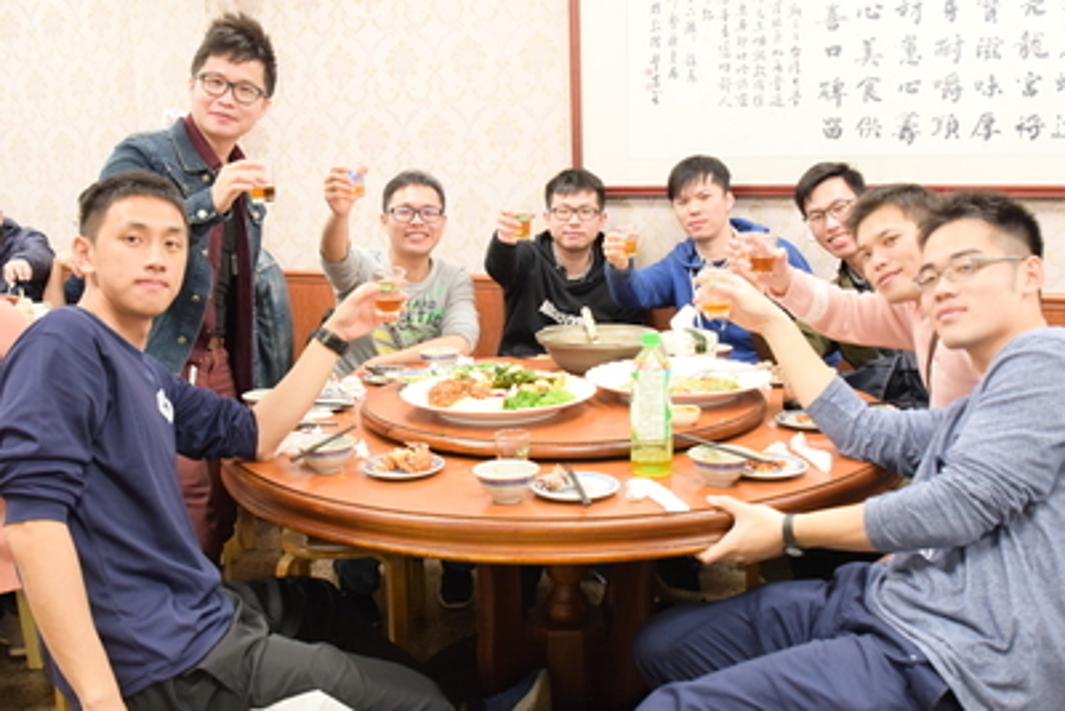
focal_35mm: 36
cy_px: 356
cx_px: 532
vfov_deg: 36.9
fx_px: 1065
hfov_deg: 53.1
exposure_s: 1/80
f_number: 4.5
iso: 2000
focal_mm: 24
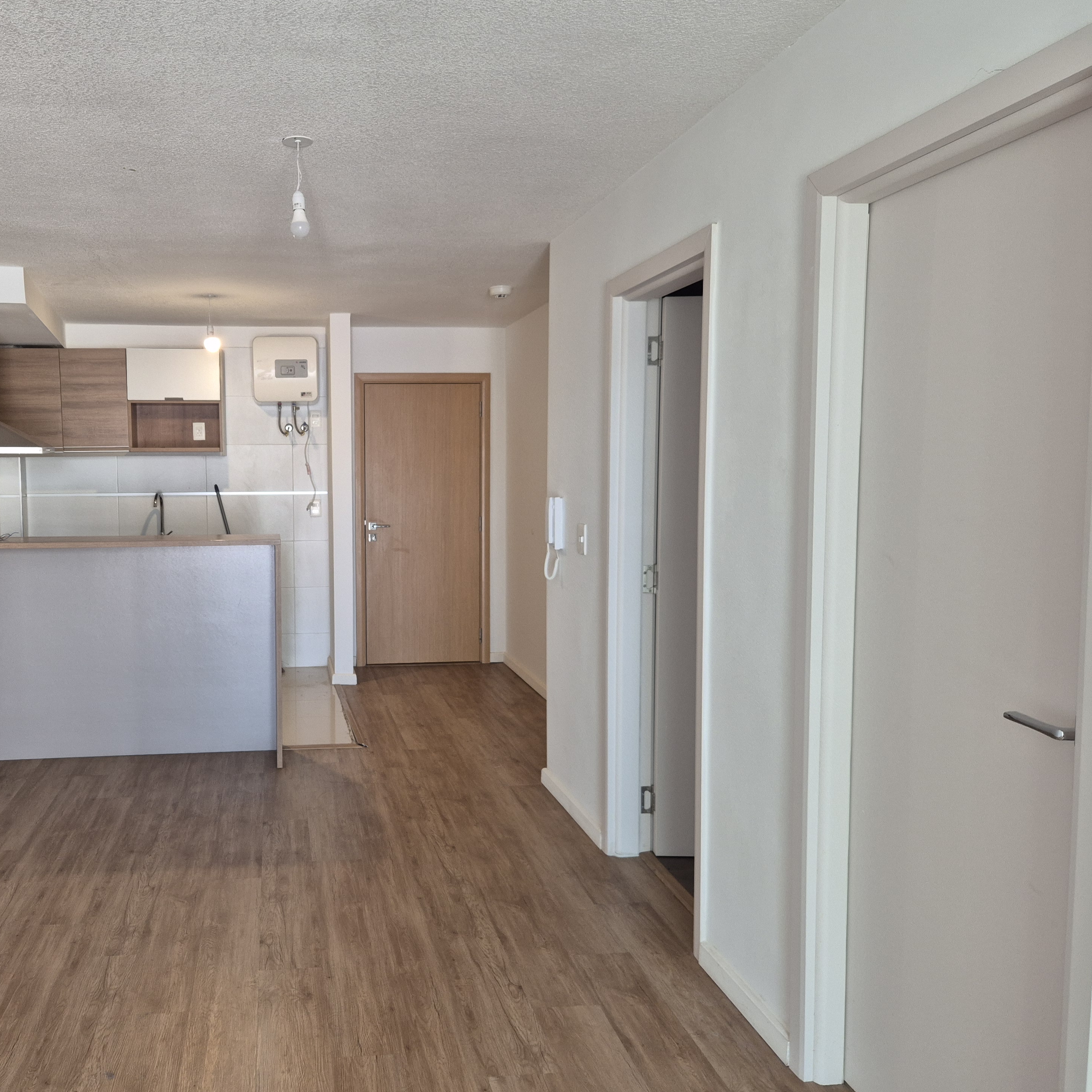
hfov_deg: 56.2
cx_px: 371
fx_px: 999
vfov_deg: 57.3
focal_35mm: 28
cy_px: 550
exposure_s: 1/100
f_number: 1.8
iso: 200
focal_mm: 5.4
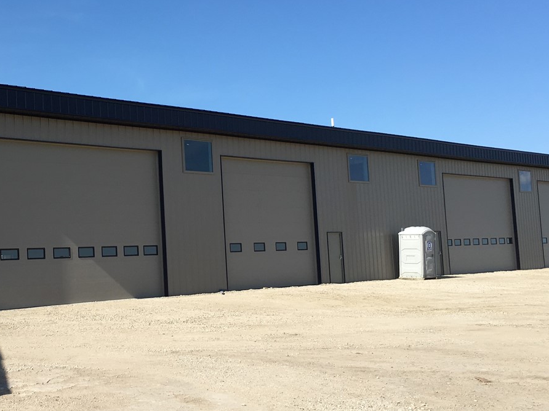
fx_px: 825
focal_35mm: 52
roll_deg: +2.9
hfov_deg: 36.1
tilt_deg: +3.3
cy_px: 206
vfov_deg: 28.0
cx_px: 150
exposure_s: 1/1789
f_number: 2.2
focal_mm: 4.15
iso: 25
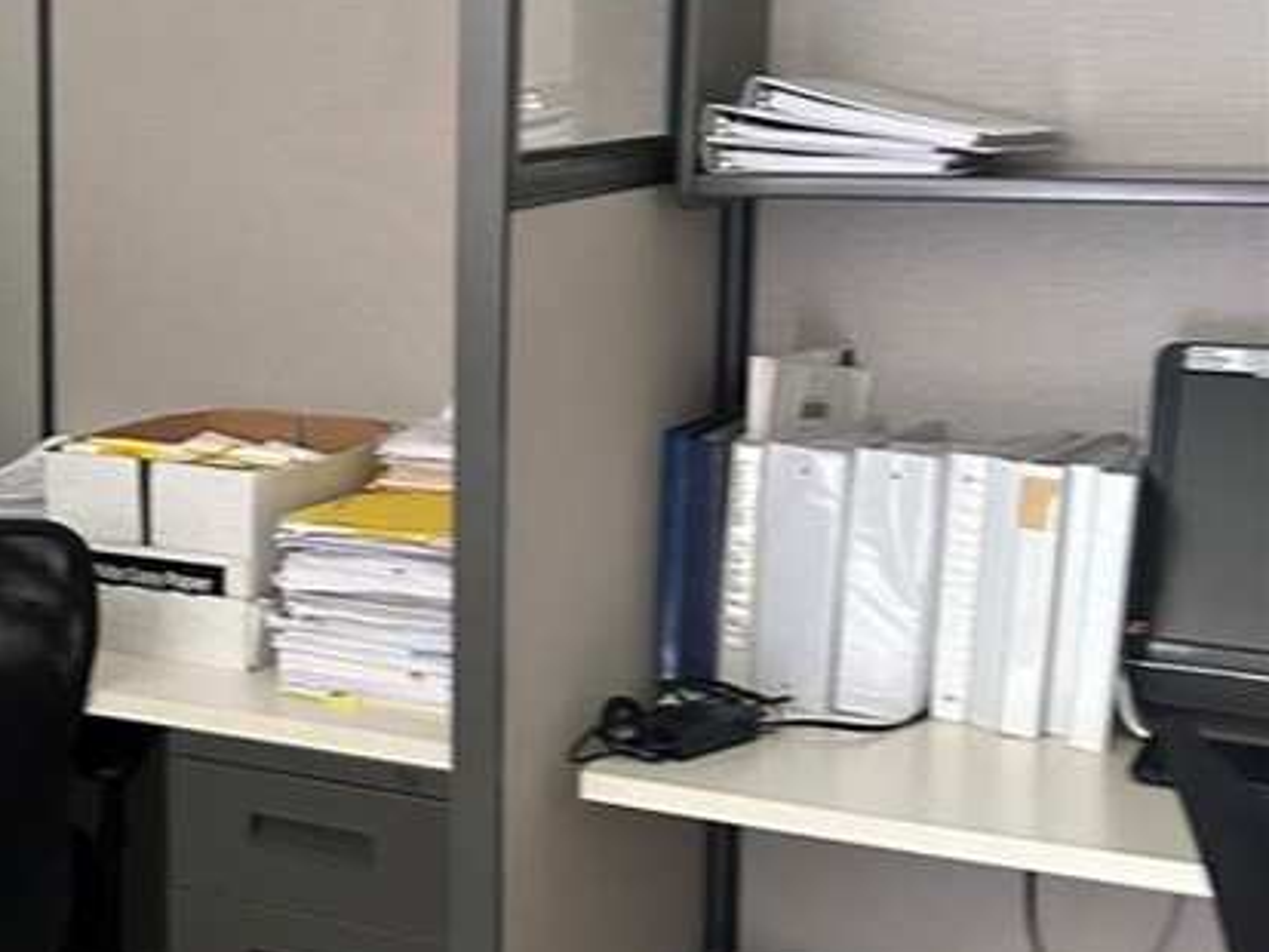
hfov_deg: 29.4
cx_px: 43
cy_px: 372
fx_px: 2274
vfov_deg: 23.6
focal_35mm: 62
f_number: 1.78
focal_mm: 6.86
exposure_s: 1/60
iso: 500
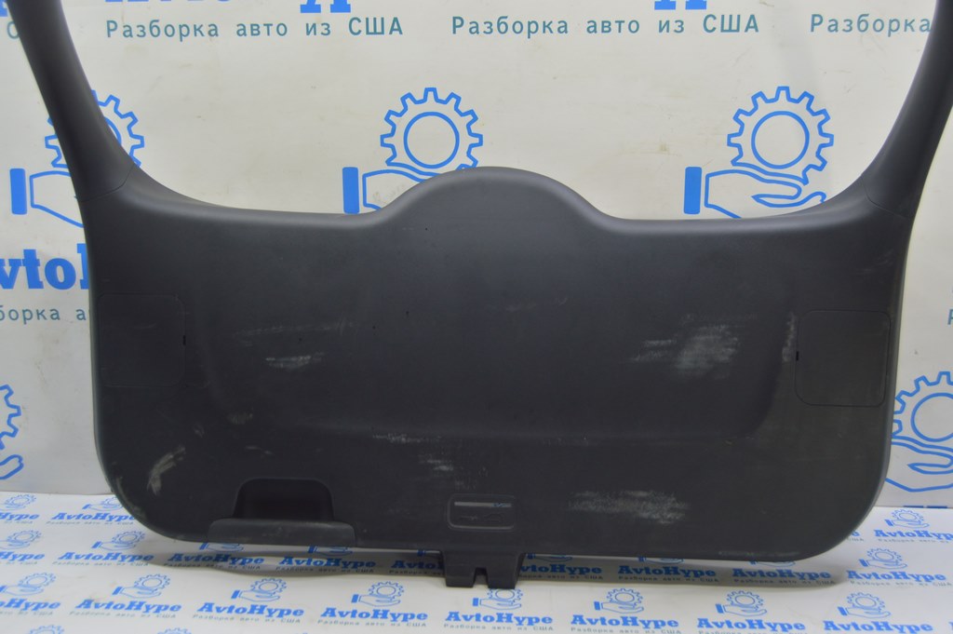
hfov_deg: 55.1
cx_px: 476
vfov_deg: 38.3
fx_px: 913
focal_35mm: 34
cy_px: 317
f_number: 5.6
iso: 400
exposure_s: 1/20
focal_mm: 23
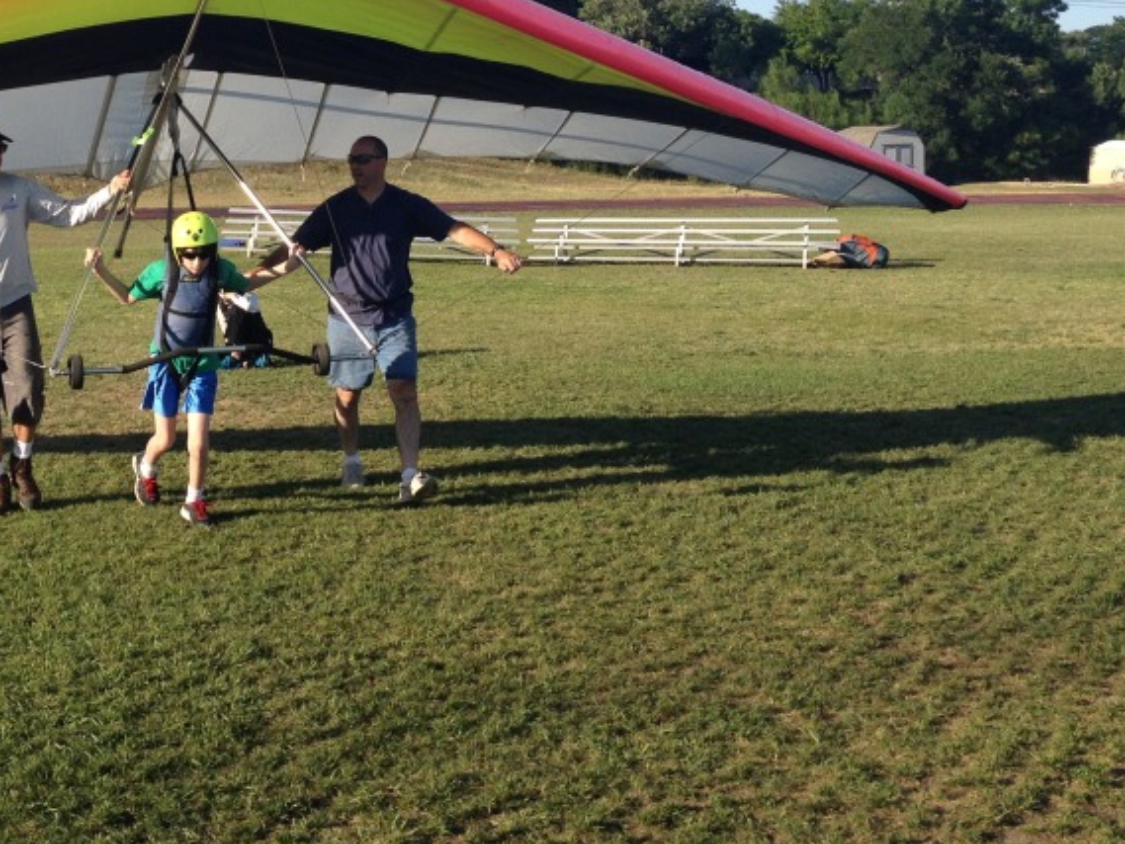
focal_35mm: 63
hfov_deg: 30.1
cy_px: 251
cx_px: 241
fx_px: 2048
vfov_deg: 23.1
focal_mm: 4.28
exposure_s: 1/1200
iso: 50
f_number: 2.4
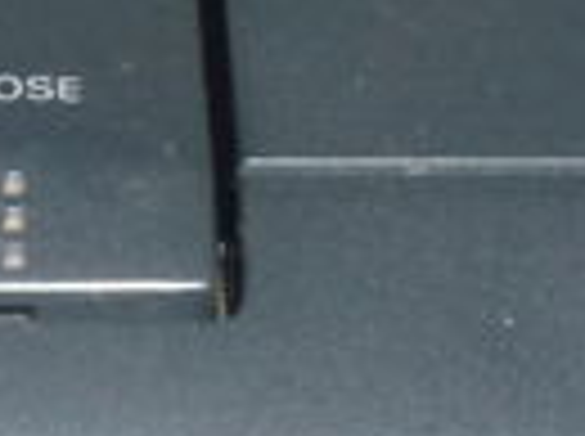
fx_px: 4032
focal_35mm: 239
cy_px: 742
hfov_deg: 8.1
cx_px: -292
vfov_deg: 6.1
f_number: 3.4
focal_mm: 5.6
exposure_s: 1/60
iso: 100
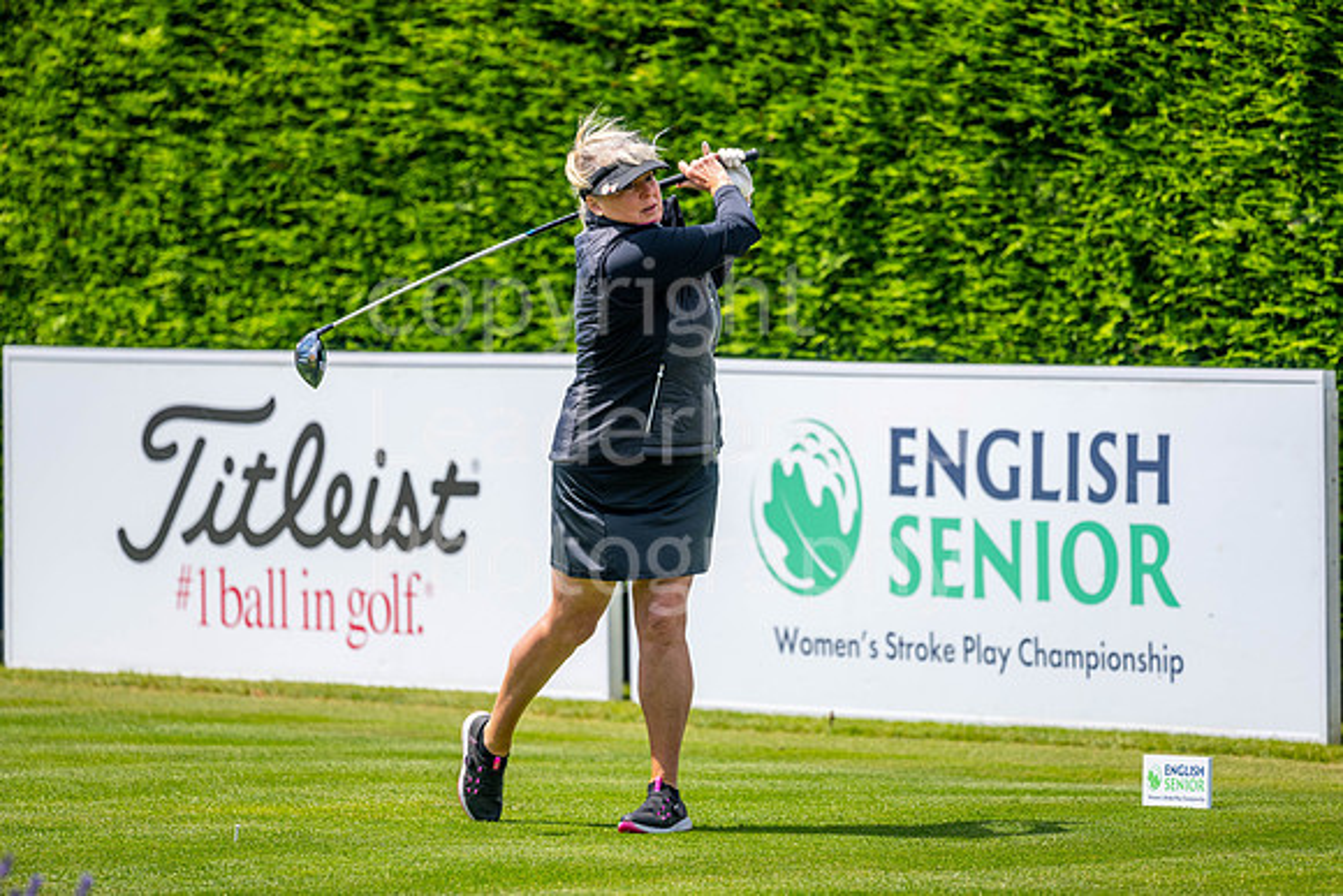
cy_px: 448
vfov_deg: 4.6
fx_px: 11194
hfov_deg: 6.9
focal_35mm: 300
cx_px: 672
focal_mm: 300
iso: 200
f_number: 5
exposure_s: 1/1250
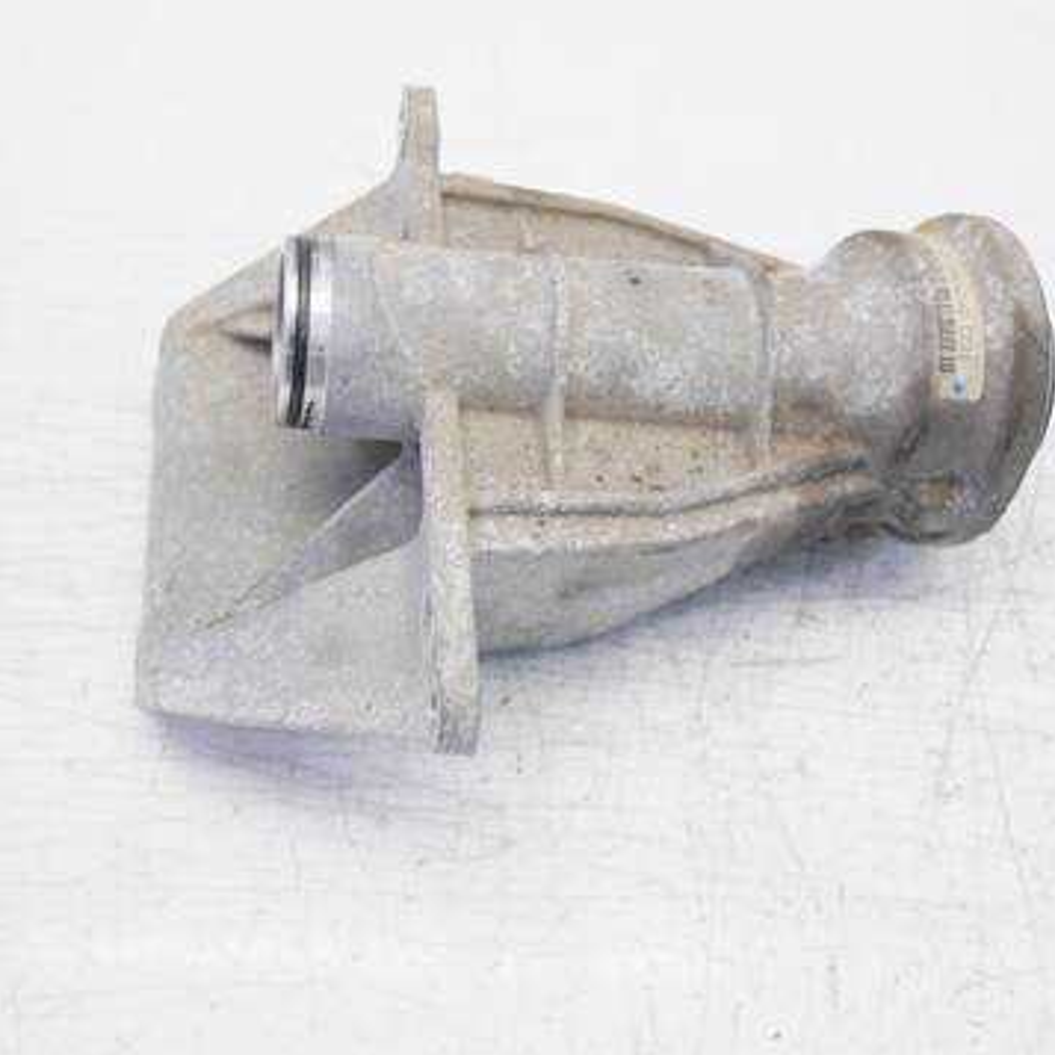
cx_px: 541
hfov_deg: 43.9
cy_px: 529
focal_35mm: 38
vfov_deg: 43.9
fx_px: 1310
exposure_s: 1/60
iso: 200
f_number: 4
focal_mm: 16
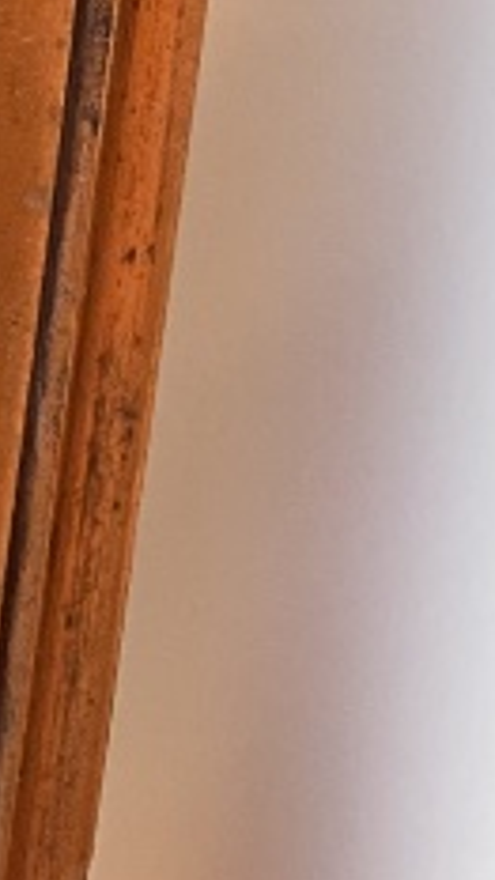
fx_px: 3805
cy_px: -1243
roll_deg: -0.4
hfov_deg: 6.6
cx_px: -1160
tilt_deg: -16.7
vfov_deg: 11.1
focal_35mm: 163
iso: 20
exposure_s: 1/120
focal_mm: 3
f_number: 1.8
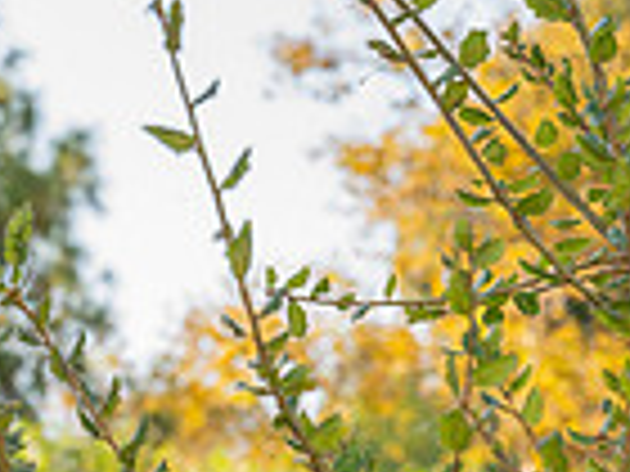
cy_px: 650
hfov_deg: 6.9
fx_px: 5078
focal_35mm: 279
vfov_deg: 5.3
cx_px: -598
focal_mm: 70
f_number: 5.6
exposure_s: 1/200
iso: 200
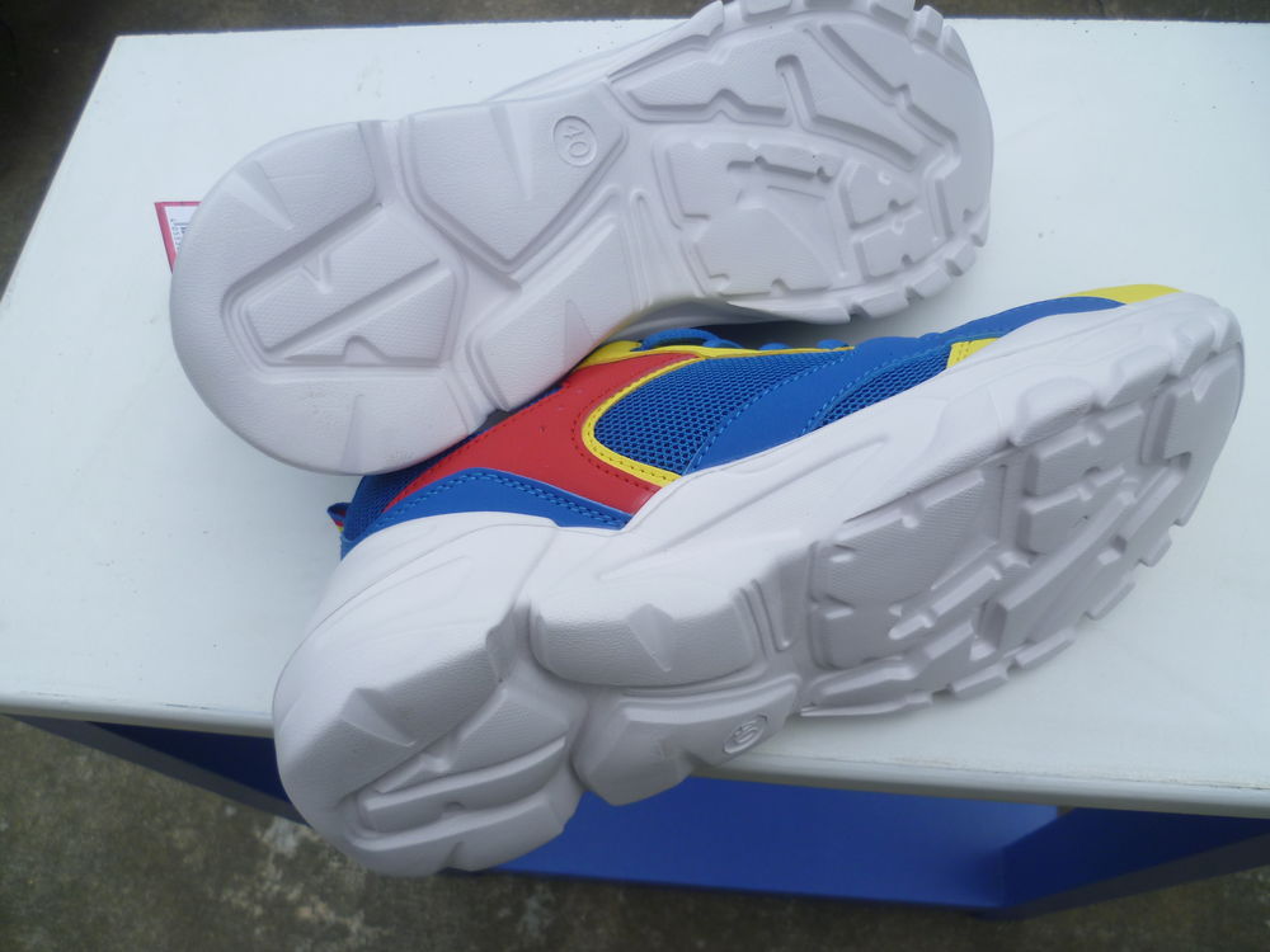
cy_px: 476
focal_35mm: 28
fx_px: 1027
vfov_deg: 49.7
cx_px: 635
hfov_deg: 63.4
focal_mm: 5
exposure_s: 1/100
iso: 80
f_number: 9
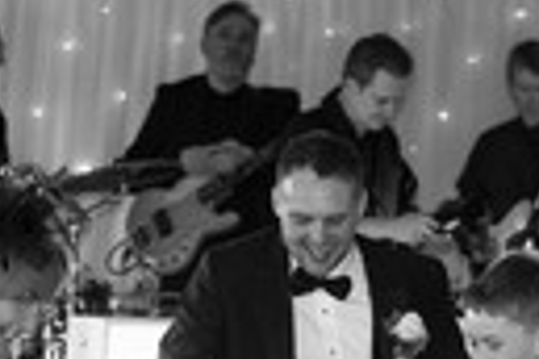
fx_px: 5015
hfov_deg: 6.1
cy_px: 501
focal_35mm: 335
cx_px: 414
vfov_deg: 4.1
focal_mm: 100
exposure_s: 1/250
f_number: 2.8
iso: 640
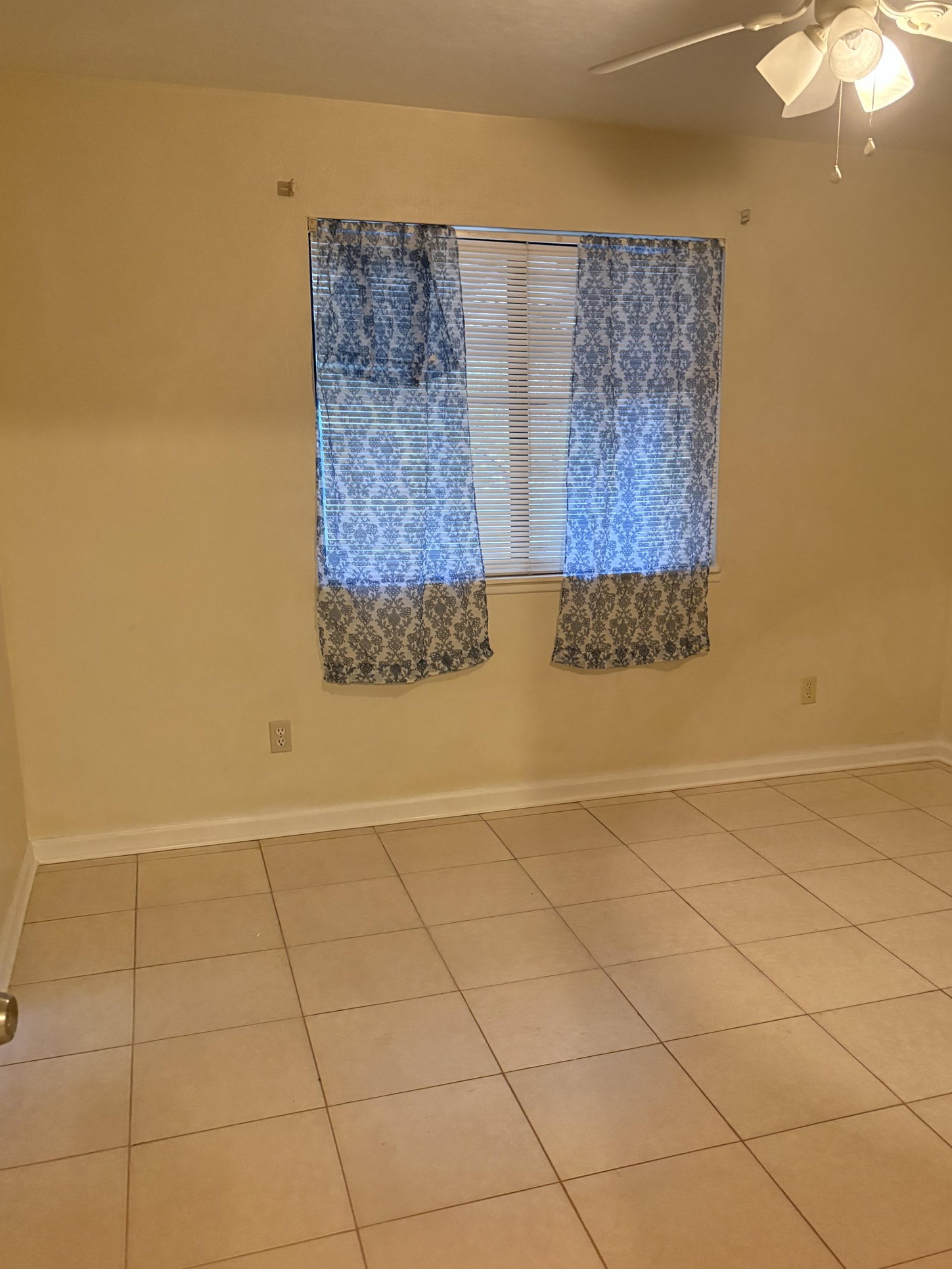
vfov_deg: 58.3
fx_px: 1137
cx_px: 553
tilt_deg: -12.5
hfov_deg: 45.3
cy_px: 677
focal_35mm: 31
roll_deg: +2.0
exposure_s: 1/40
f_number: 1.6
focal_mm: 5.96
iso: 500
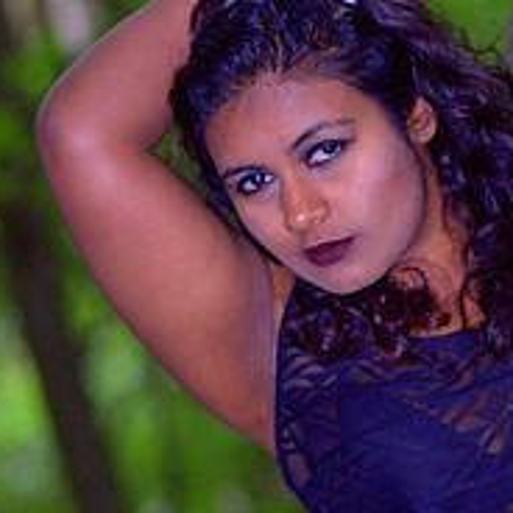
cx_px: 403
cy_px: 315
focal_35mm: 312
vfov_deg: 5.6
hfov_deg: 5.6
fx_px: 5231
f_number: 2.8
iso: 800
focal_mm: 100
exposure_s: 1/50
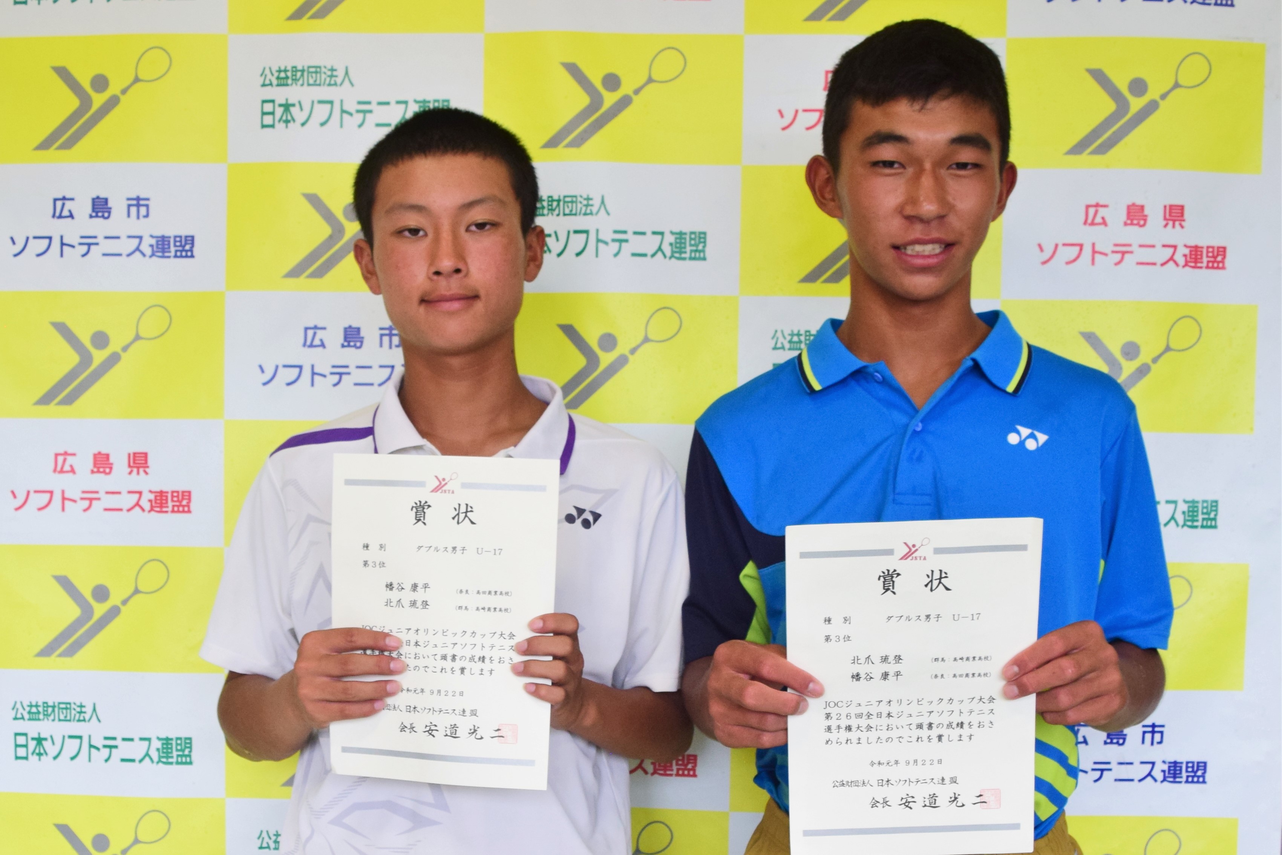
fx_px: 961
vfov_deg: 47.9
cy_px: 428
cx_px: 641
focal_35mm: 27
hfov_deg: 67.4
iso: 640
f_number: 3.5
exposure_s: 1/200
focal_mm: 18
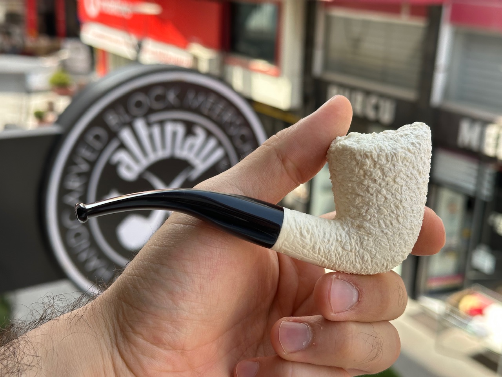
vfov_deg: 30.3
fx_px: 696
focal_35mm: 48
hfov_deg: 39.7
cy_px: 188
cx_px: 251
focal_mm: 6.86
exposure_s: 1/546
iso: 64
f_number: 1.78
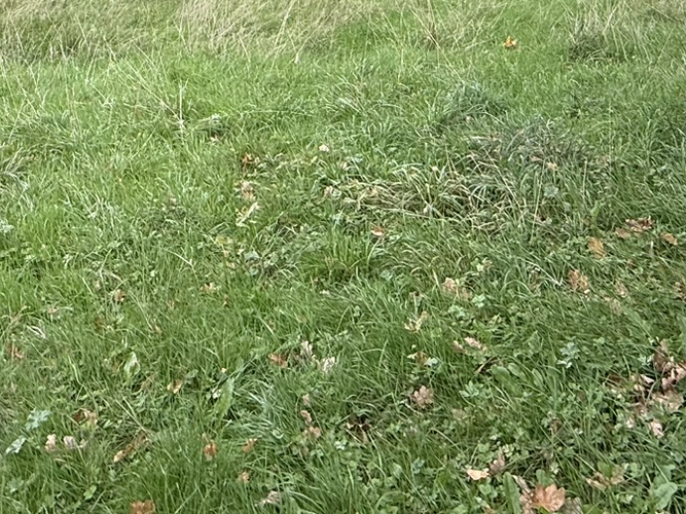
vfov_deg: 27.9
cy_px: -152
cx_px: 294
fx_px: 852
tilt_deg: +2.2
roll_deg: -1.2
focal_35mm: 43
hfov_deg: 43.7
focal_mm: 2.22
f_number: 2.2
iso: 64
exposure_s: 1/349
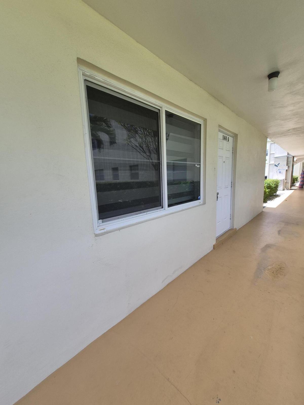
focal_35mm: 13
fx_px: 152
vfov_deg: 106.2
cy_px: 202
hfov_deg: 89.9
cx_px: 152
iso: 40
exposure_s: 1/449
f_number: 2.2
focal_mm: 1.74
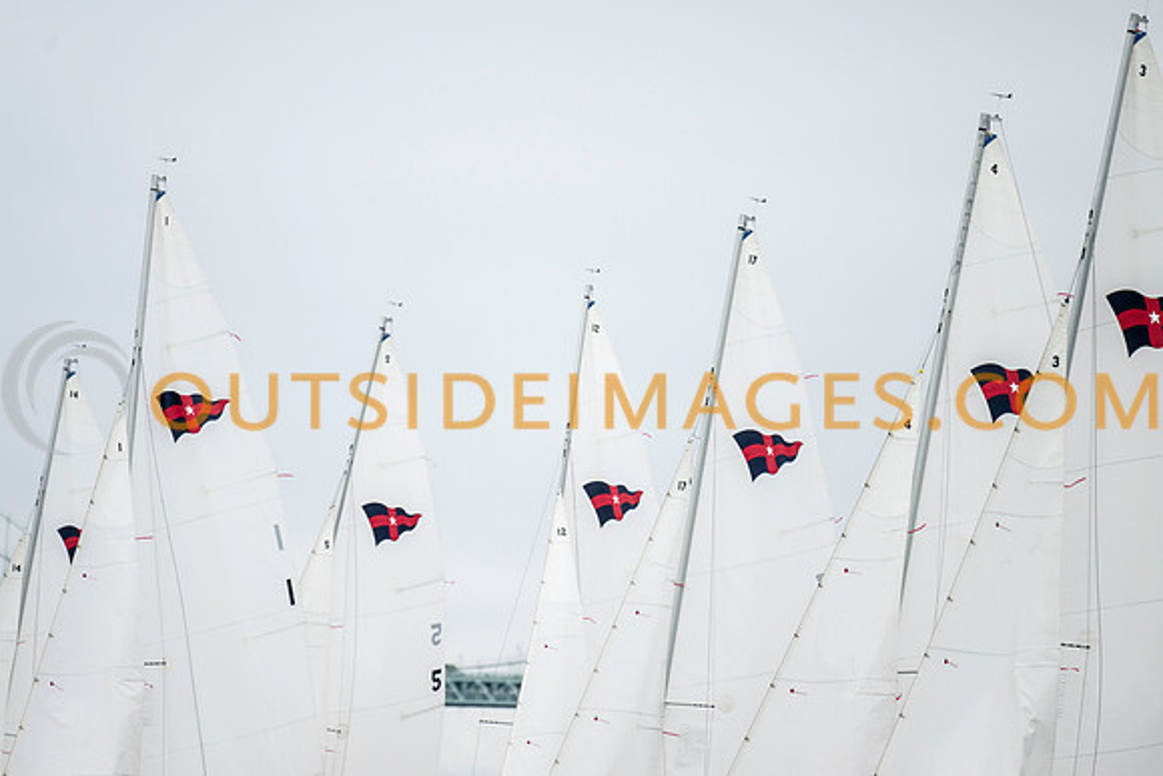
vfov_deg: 4.6
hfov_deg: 6.9
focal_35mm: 300
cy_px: 388
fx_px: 9693
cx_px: 582
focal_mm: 300
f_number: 4
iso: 125
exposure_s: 1/1600
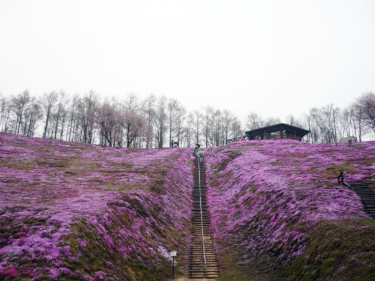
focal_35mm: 34
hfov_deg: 53.9
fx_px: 368
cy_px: 142
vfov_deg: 41.8
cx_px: 192
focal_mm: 5.5
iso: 100
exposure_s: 1/320
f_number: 2.8
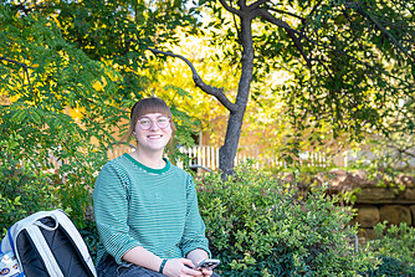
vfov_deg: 20.3
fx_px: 761
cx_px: 209
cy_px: 239
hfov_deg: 30.5
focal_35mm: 66
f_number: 2.8
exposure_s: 1/60
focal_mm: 36
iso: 64
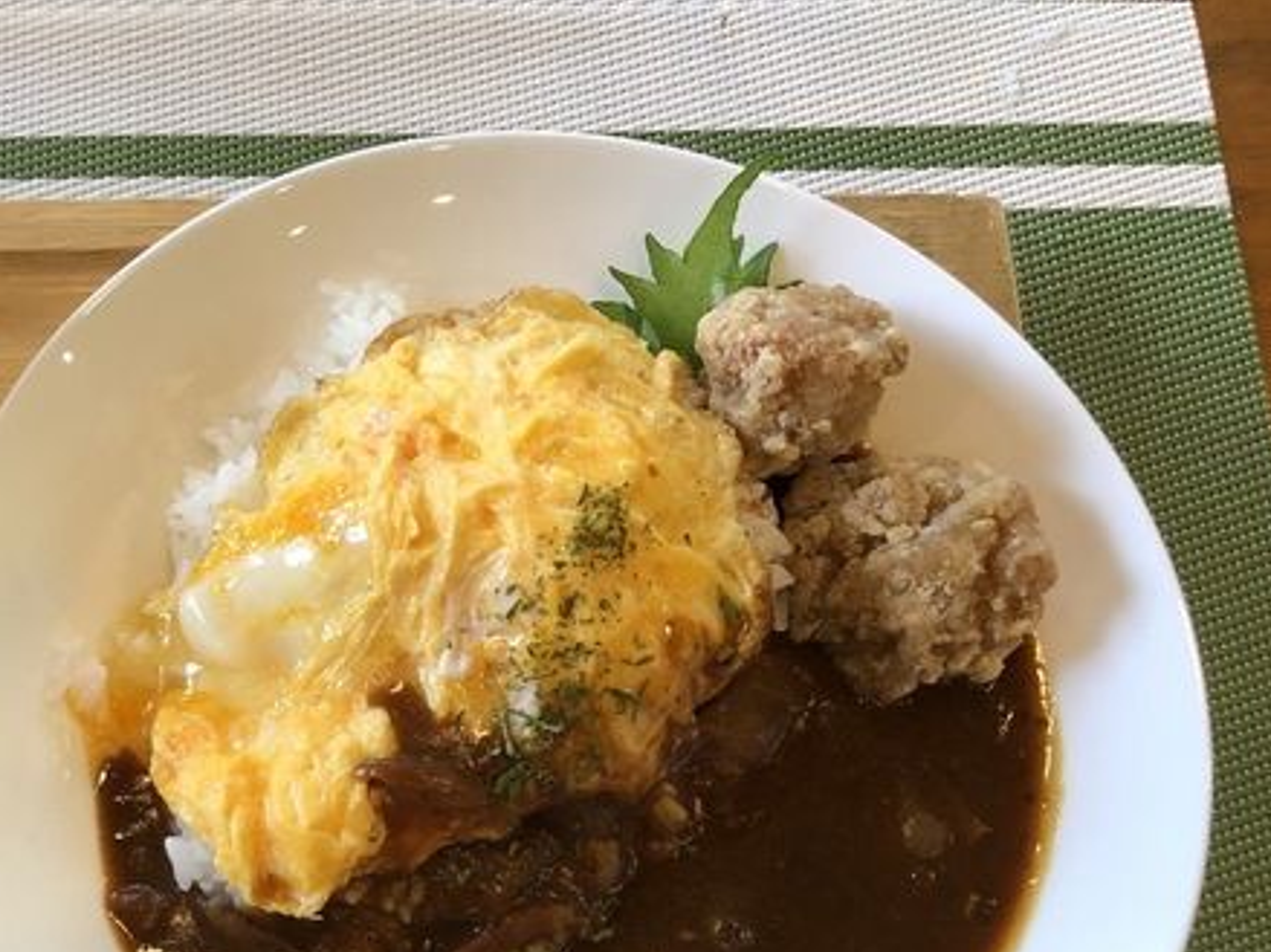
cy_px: 878
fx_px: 1909
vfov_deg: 26.9
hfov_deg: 35.0
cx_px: 158
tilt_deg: -72.2
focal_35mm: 52
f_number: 1.8
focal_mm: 3.99
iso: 32
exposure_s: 1/30
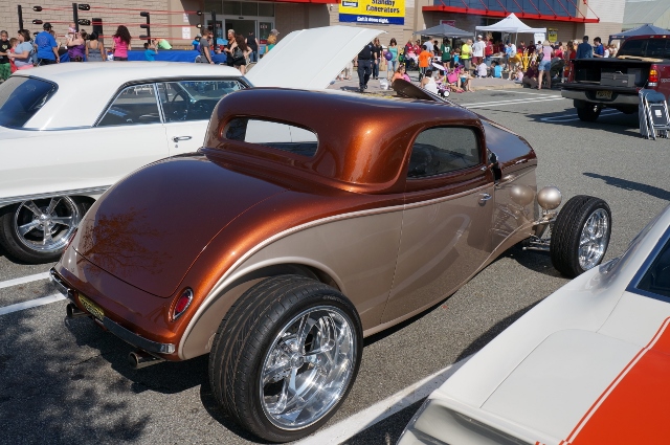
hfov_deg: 55.2
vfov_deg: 38.3
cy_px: 222
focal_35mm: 34
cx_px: 335
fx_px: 641
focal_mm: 23
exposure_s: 1/320
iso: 100
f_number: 9
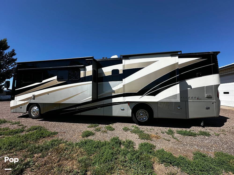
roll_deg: -0.5
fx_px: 95
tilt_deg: +4.0
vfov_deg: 85.7
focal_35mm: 14
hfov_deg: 102.1
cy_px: 88
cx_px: 117
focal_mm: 2.22
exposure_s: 1/1855
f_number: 2.2
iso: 50
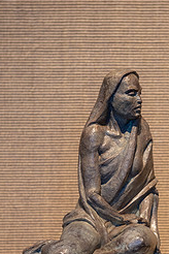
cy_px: 194
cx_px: 133
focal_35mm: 128
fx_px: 901
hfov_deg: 10.7
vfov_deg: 15.9
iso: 1000
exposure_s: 1/60
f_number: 5.6
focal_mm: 70
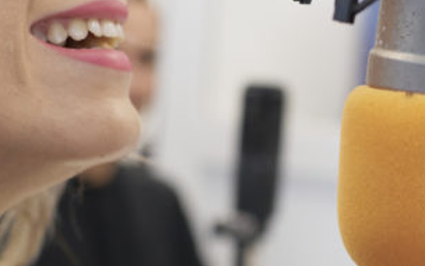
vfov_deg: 10.9
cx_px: 366
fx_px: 1390
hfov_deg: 17.2
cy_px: 60
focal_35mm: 120
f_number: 3.2
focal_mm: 35
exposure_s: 1/200
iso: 640
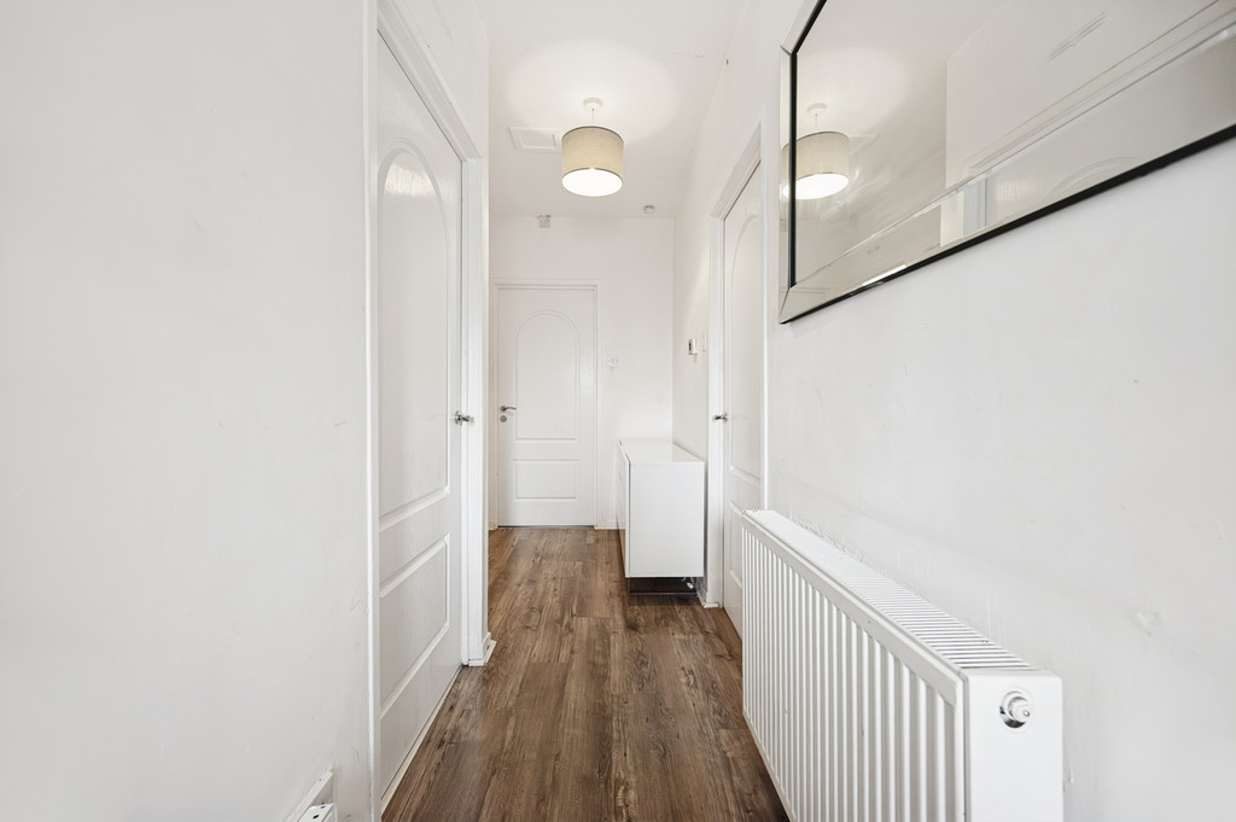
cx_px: 618
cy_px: 411
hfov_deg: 104.3
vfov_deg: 81.1
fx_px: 480
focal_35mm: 14
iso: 3200
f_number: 5
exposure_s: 1/100
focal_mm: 14
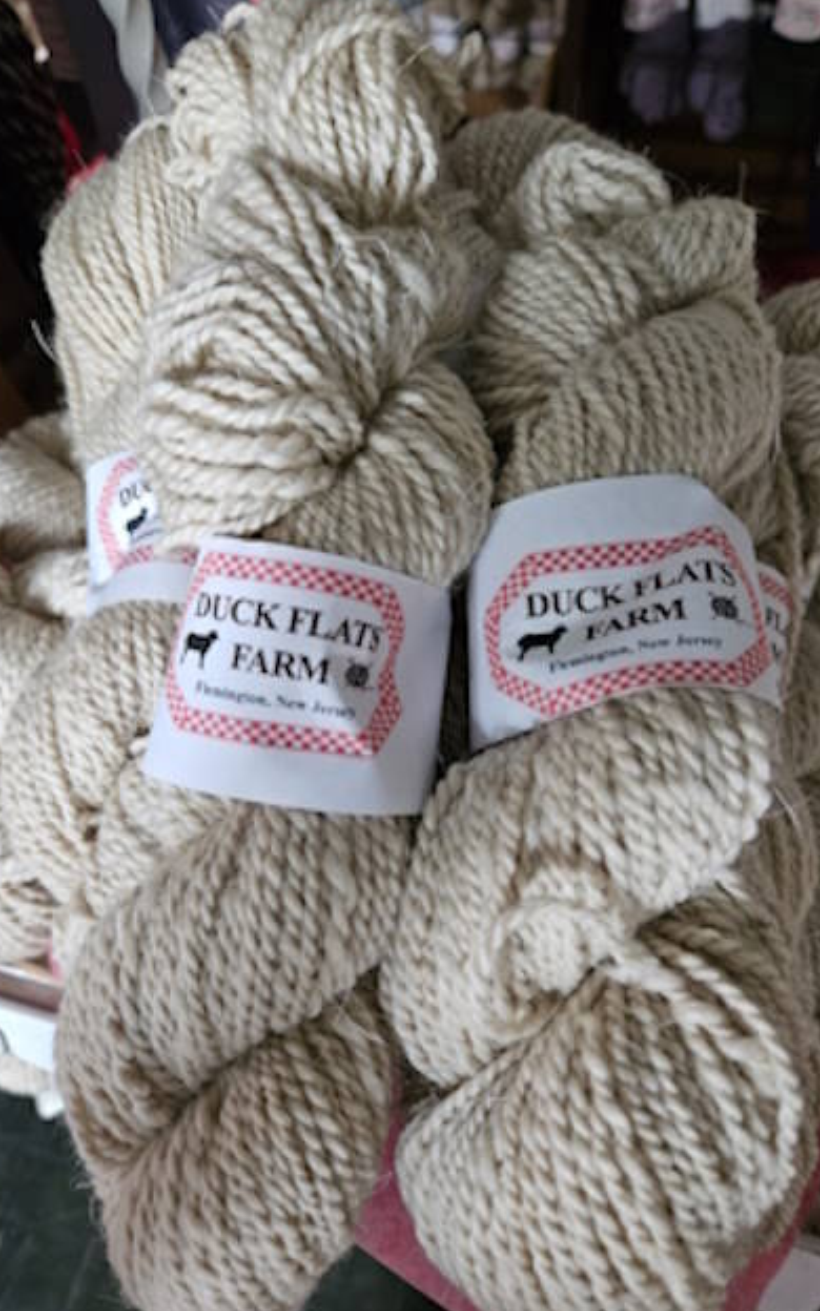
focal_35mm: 25
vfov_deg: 72.5
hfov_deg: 49.2
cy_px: 653
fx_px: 894
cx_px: 439
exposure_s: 1/40
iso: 500
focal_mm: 5.4
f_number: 1.8
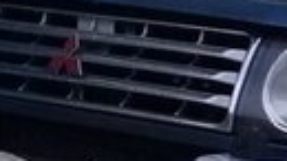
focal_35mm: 171
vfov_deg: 6.9
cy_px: 303
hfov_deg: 11.8
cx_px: 477
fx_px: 1301
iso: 160
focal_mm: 3.3
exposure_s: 1/40
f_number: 2.2
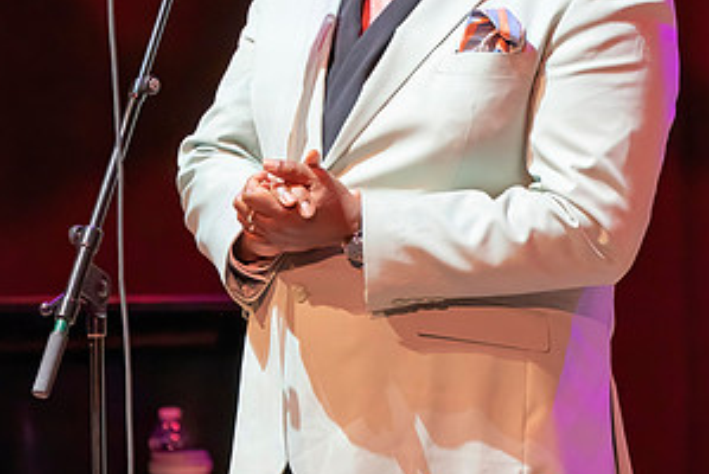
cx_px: 424
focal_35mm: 785
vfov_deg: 1.8
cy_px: 154
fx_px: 15475
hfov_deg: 2.6
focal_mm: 348
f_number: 5.6
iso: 5000
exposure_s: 1/320
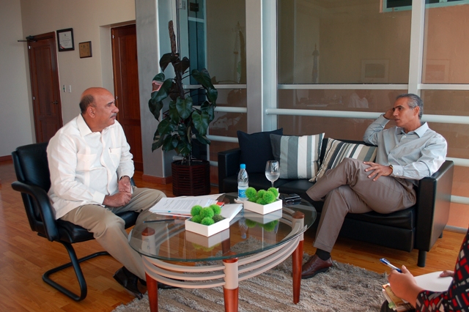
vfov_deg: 43.6
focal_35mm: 30
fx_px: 391
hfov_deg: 62.0
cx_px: 234
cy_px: 156
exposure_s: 1/90
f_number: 4.8
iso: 200
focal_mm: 20
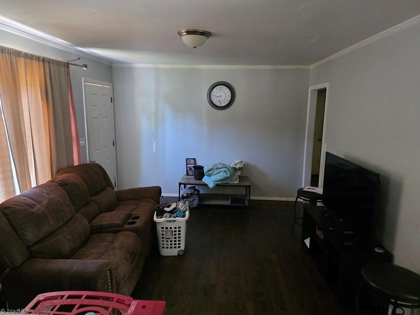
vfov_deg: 58.9
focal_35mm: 23
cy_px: 158
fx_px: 279
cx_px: 210
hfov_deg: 73.9
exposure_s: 1/120
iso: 1250
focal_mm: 6.3
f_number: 1.7
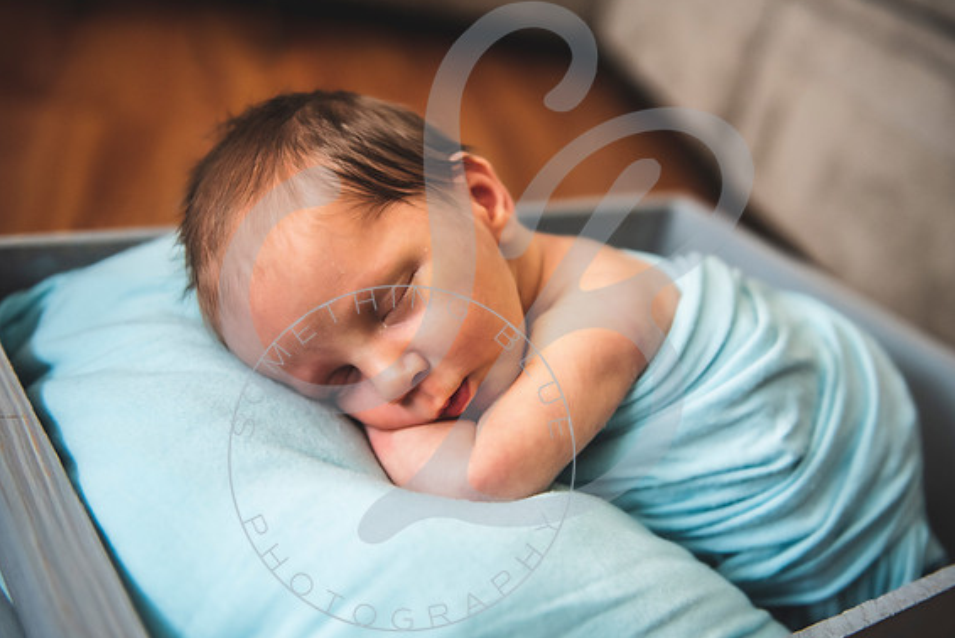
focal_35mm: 41
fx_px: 1088
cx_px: 486
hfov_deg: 47.4
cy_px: 316
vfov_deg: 32.7
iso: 1000
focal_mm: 40
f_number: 2.8
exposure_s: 1/125
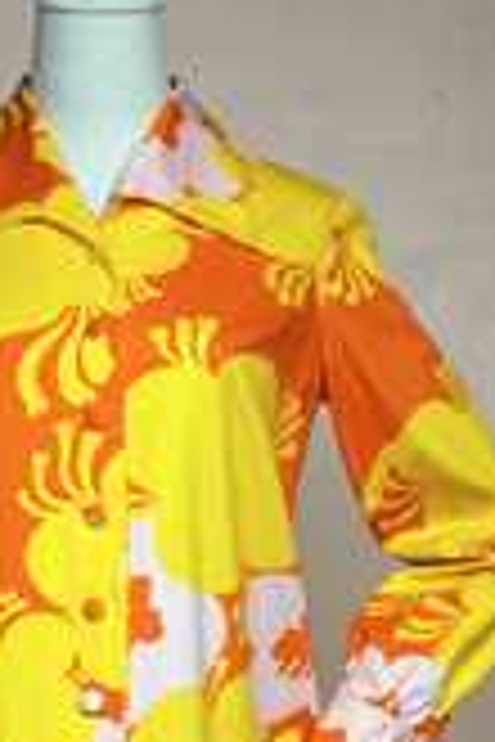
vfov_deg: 17.7
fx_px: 2330
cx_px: 101
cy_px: 749
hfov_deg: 12.1
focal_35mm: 113
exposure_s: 1/15
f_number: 13
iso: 400
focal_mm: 32
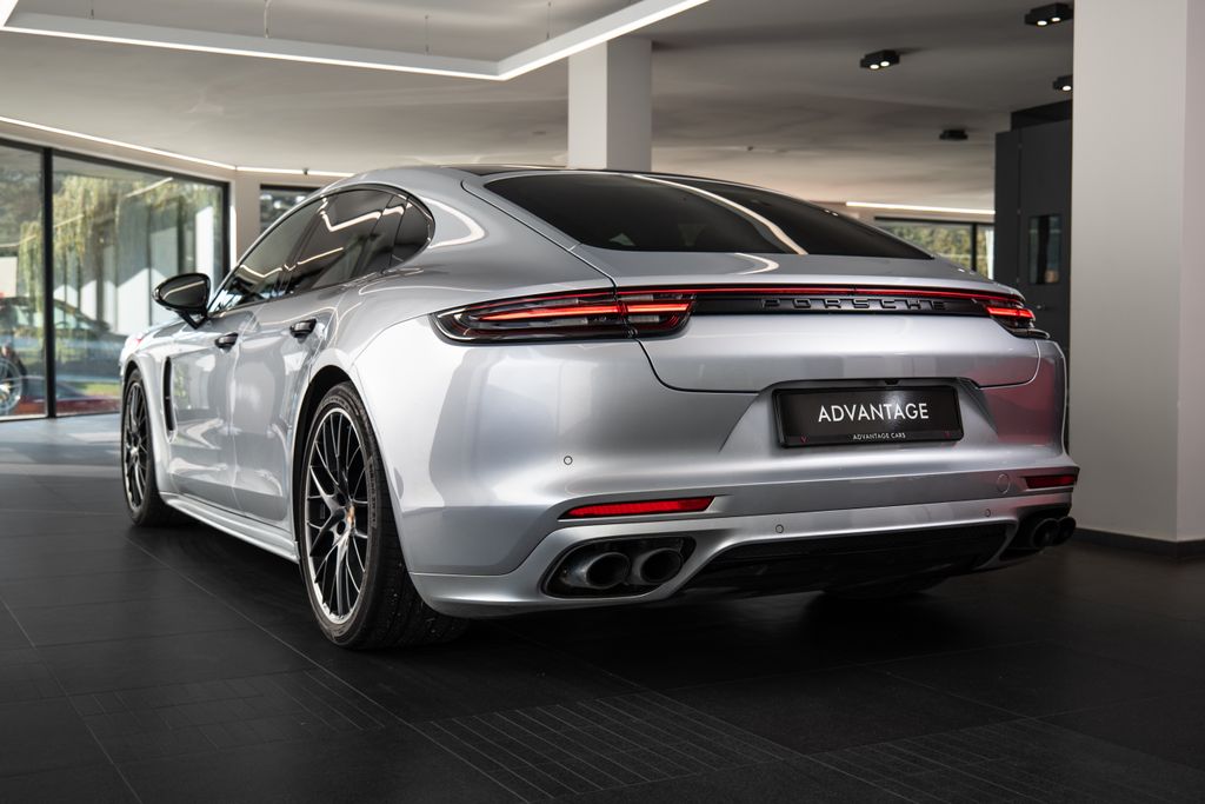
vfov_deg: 31.0
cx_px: 630
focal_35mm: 43
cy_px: 406
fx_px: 1447
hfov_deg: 45.2
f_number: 5
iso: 125
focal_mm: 39
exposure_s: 1/60
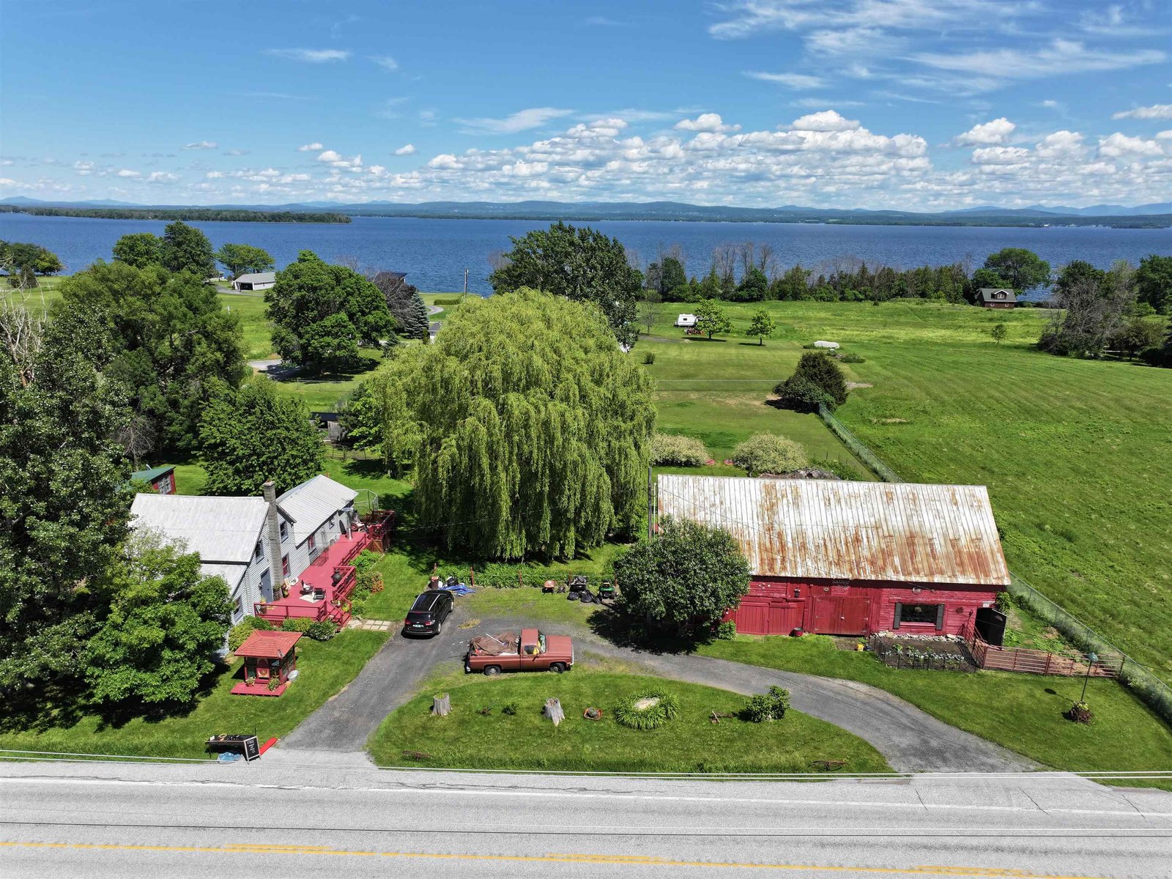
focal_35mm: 24
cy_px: 440
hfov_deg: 71.6
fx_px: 813
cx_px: 586
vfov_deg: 56.8
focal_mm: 12.29
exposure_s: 1/240
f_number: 2.8
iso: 100
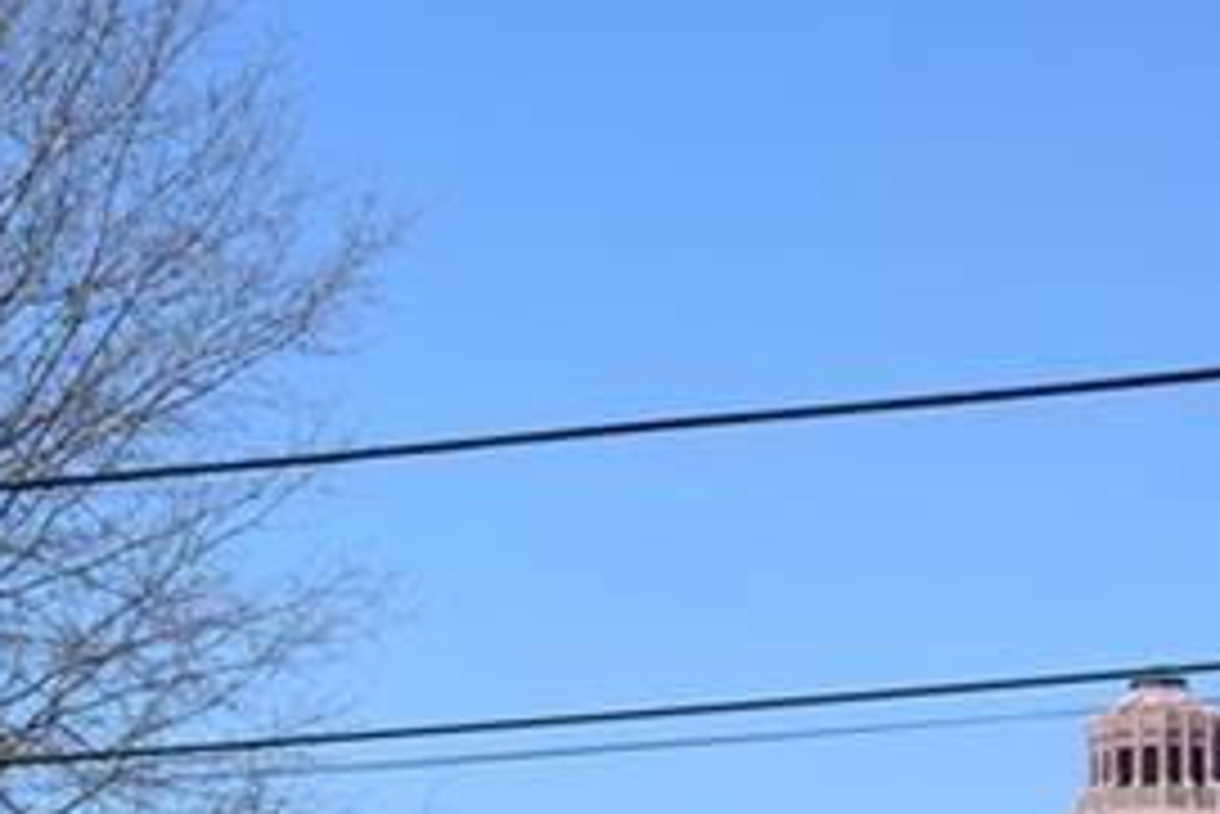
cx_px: -261
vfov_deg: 9.8
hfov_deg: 14.6
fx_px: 4611
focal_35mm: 136
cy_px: 1241
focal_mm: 24
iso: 220
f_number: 10
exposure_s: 1/250
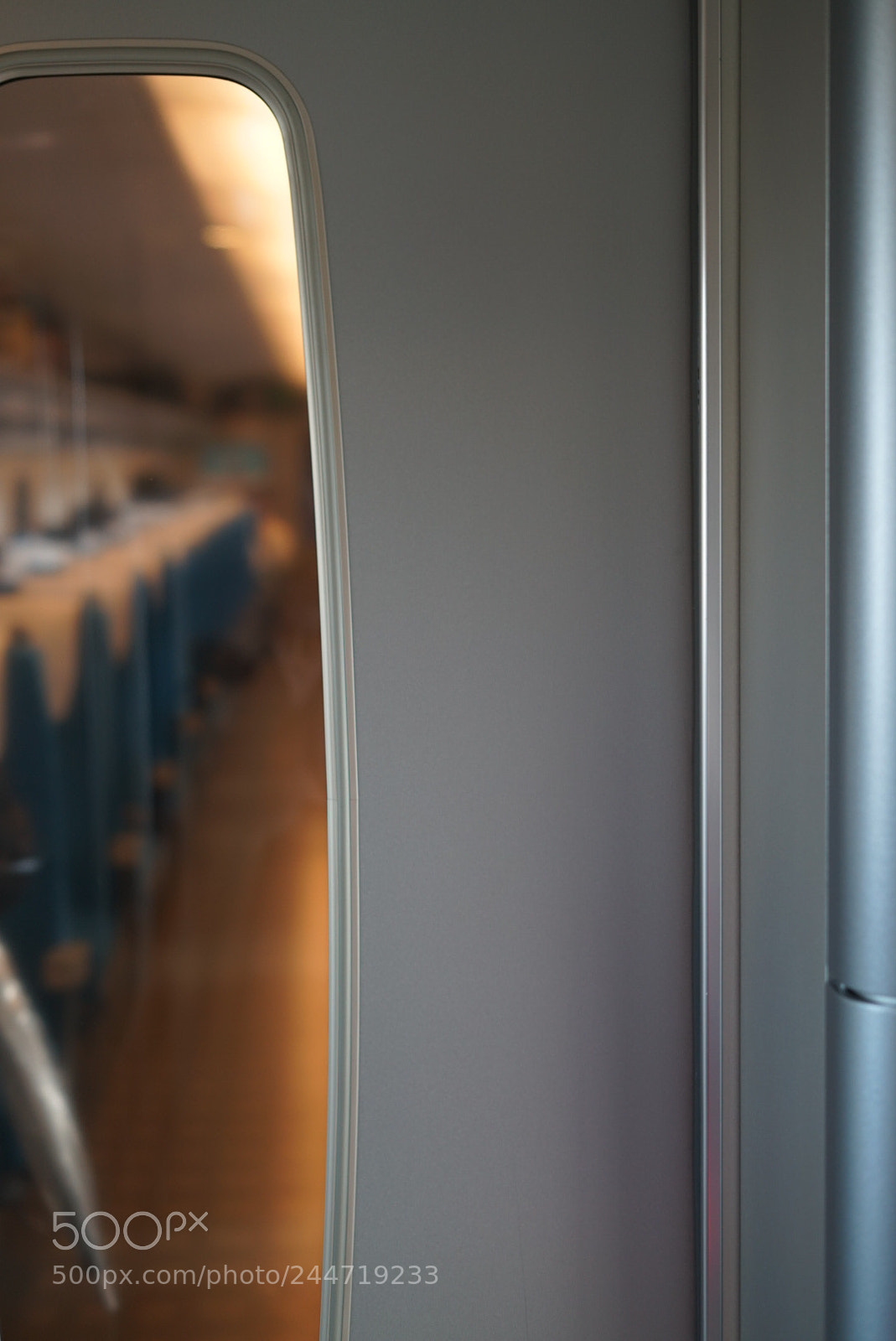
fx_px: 1864
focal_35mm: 50
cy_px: 670
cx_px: 448
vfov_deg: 39.6
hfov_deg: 27.0
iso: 500
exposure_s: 1/125
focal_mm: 50
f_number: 2.5
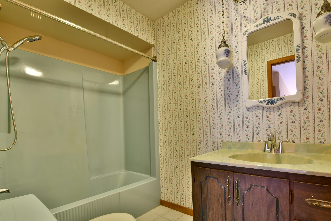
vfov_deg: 69.8
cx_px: 192
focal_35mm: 17
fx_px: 156
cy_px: 132
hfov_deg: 92.5
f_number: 11
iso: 800
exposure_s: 1/3
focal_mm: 14
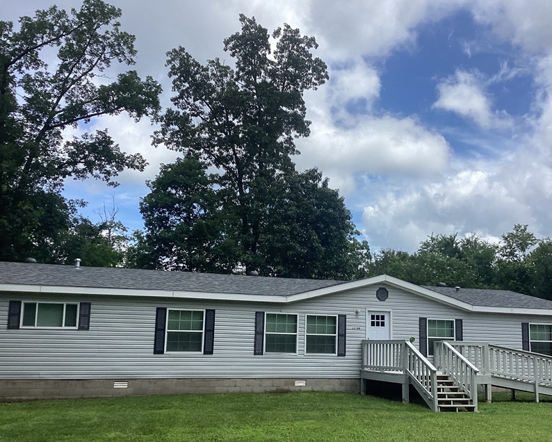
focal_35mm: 39
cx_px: 319
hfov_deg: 46.7
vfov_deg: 38.2
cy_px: 244
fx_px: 637
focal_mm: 3.3
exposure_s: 1/1698
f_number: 2.4
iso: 25
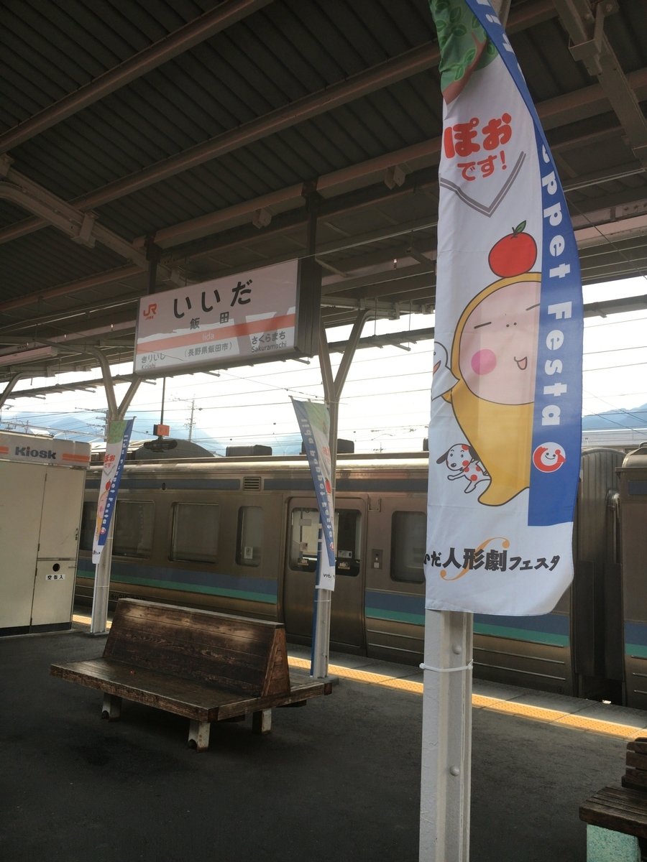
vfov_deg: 61.7
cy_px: 431
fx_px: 723
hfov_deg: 48.2
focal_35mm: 29
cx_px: 324
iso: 25
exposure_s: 1/240
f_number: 2.2
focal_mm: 4.15
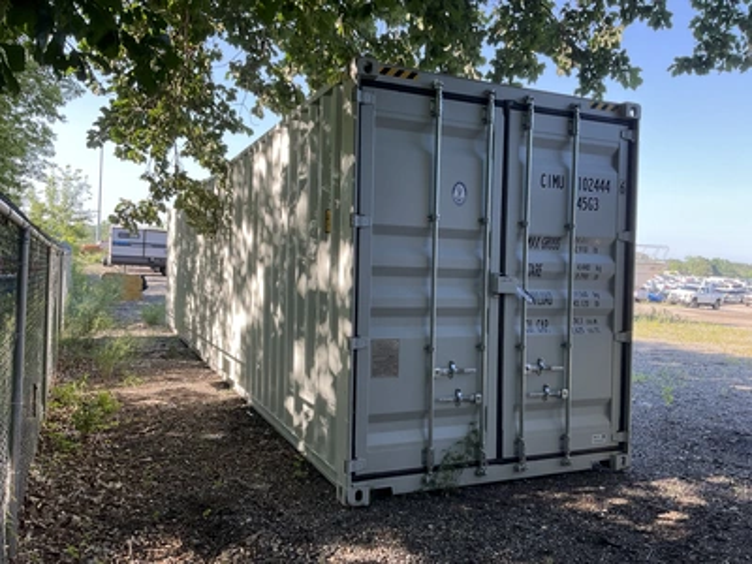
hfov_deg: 61.7
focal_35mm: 29
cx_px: 376
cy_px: 282
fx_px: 630
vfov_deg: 48.2
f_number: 1.8
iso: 20
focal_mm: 3
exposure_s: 1/155
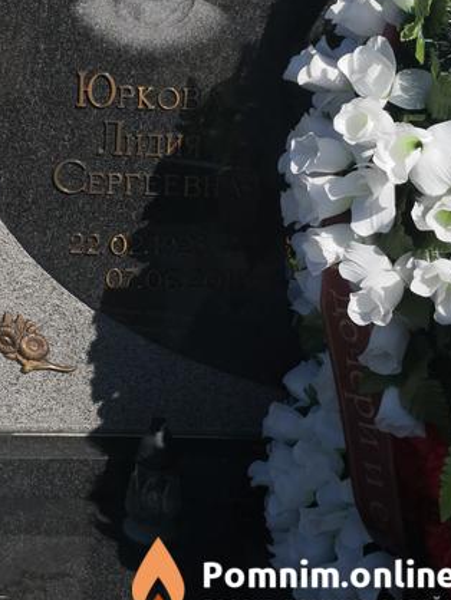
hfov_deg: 22.2
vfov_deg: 29.1
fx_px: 1145
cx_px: 139
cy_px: 194
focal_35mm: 66
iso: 50
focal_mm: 3.95
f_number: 1.6
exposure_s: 1/3484
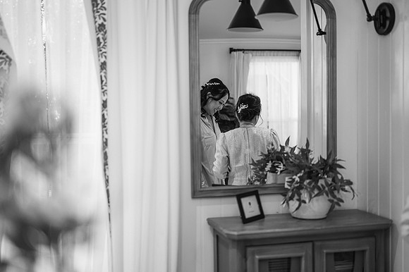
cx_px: 204
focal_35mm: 50
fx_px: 568
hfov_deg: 39.6
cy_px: 136
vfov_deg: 27.0
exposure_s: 1/125
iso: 320
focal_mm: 50
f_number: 1.8
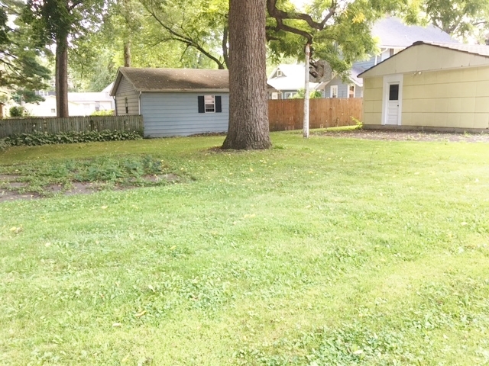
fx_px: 410
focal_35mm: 29
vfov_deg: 48.2
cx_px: 244
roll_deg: +1.1
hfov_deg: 61.7
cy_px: 183
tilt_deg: -9.6
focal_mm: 4.15
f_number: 2.2
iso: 25
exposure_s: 1/30
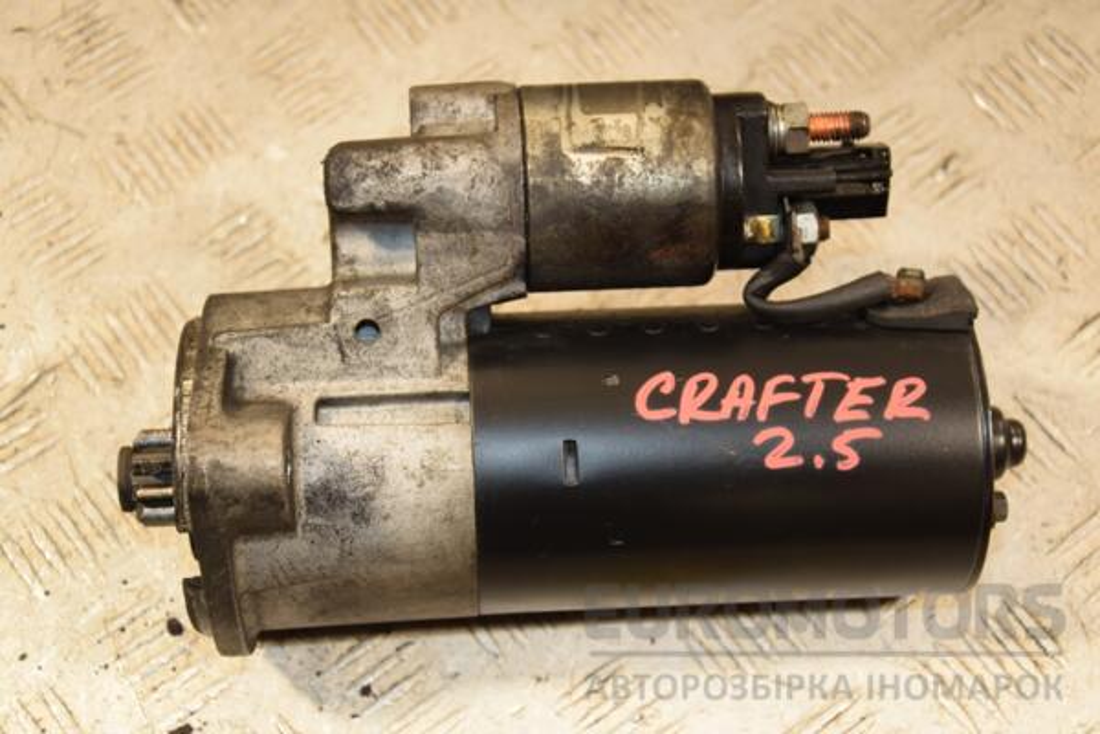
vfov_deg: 18.9
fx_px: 2200
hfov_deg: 28.1
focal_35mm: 72
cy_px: 367
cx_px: 550
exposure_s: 1/160
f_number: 4.8
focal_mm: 48
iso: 800
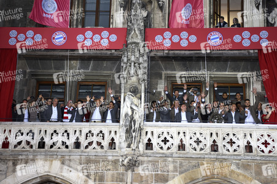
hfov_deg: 31.9
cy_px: 92
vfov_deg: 21.5
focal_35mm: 63
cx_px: 138
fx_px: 484
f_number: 4.5
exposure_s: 1/160
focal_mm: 42
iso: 500
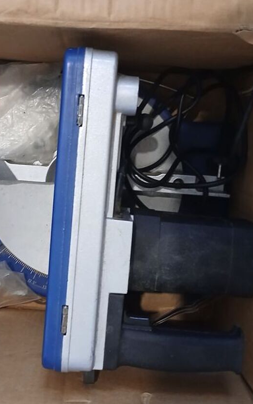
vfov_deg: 45.2
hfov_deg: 29.0
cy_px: 188
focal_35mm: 44
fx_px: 485
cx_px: 81
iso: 640
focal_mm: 3.98
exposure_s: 1/20
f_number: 1.8
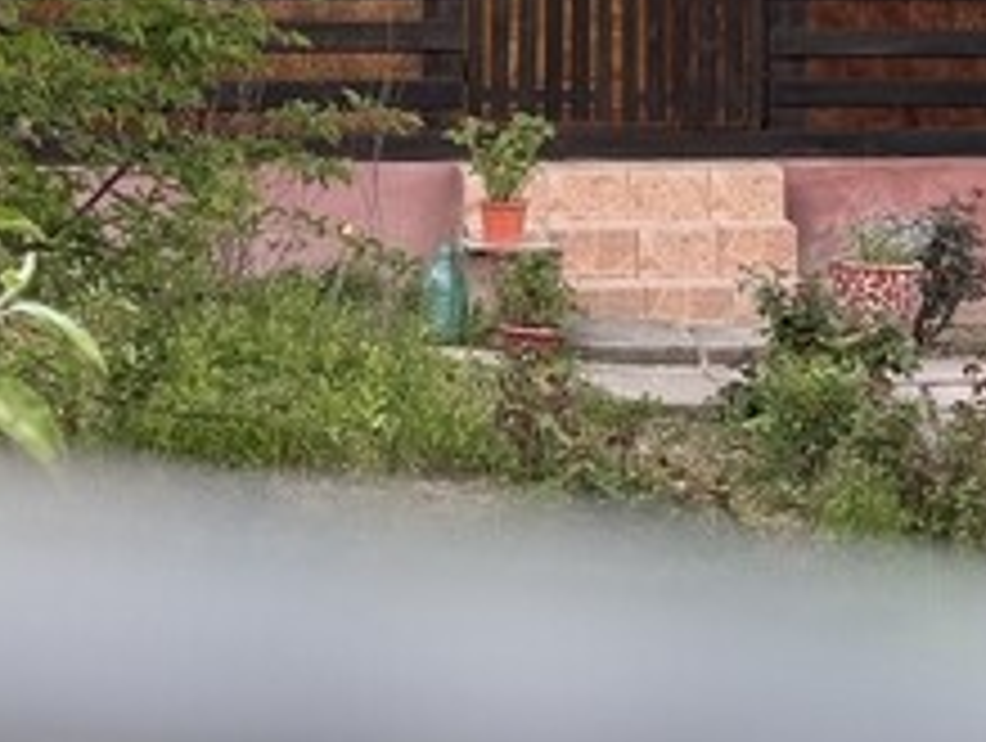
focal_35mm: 112
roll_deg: -0.3
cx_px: 666
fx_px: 3195
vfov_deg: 12.6
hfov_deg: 17.5
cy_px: -360
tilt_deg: +4.4
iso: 80
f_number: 1.78
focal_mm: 6.76
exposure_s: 1/121
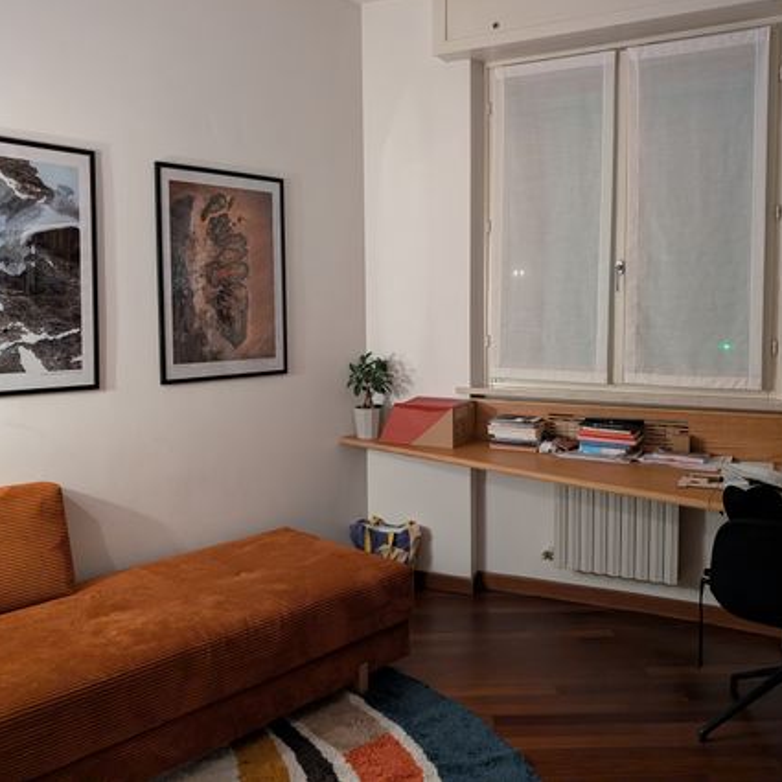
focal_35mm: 30
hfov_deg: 54.0
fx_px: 767
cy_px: 368
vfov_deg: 54.0
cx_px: 416
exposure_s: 1/50
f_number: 1.68
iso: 698
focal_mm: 6.9
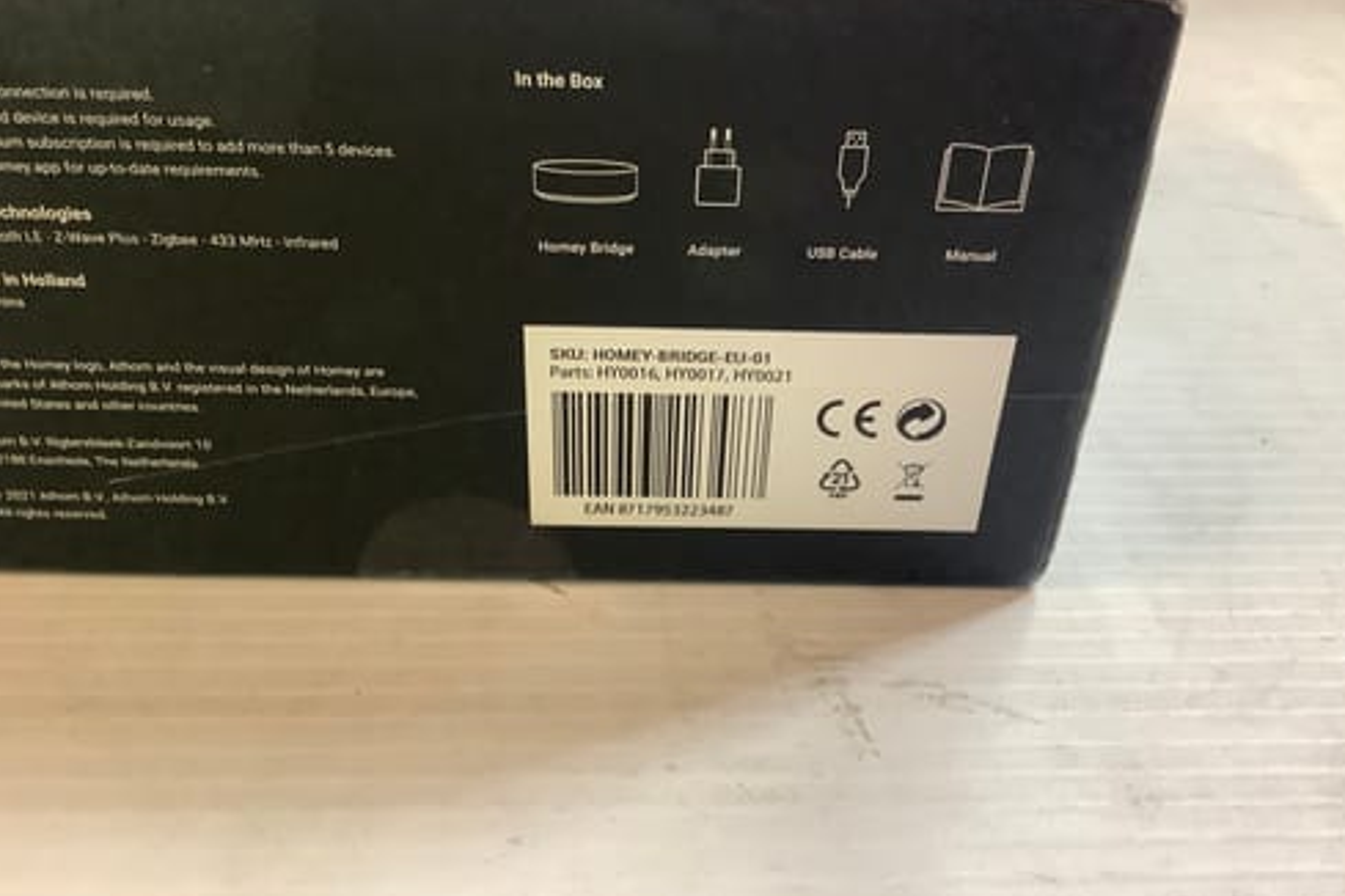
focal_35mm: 33
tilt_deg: -29.4
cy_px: 441
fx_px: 1233
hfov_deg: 57.2
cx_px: 666
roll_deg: +0.5
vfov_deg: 40.0
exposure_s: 1/50
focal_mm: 3.3
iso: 250
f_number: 2.4
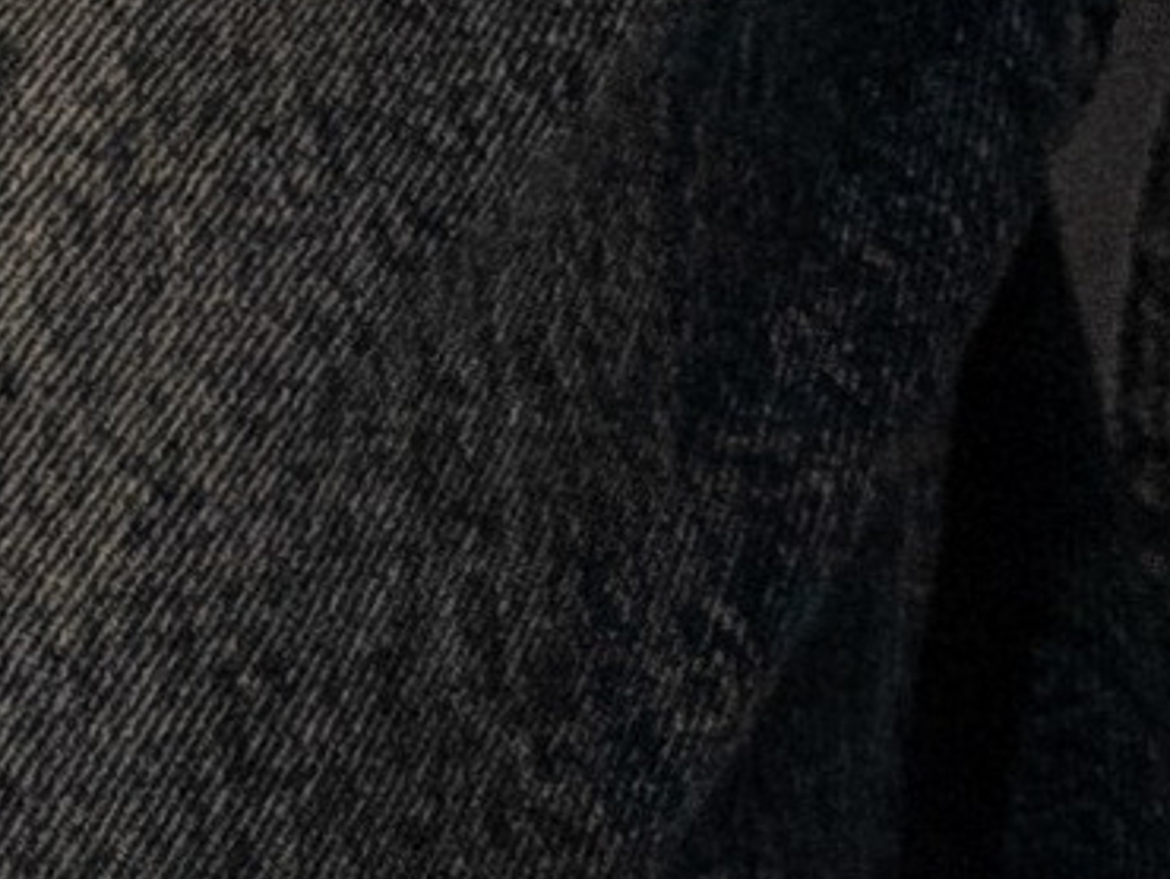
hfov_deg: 4.1
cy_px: -2694
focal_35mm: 477
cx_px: 1142
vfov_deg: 3.0
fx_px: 16133
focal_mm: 32
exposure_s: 1/250
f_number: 4.8
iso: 400
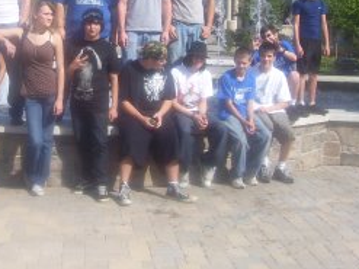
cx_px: 99
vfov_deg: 23.3
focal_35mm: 62
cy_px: 51
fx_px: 643
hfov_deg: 30.8
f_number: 4.8
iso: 80
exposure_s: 1/500
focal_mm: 5.6
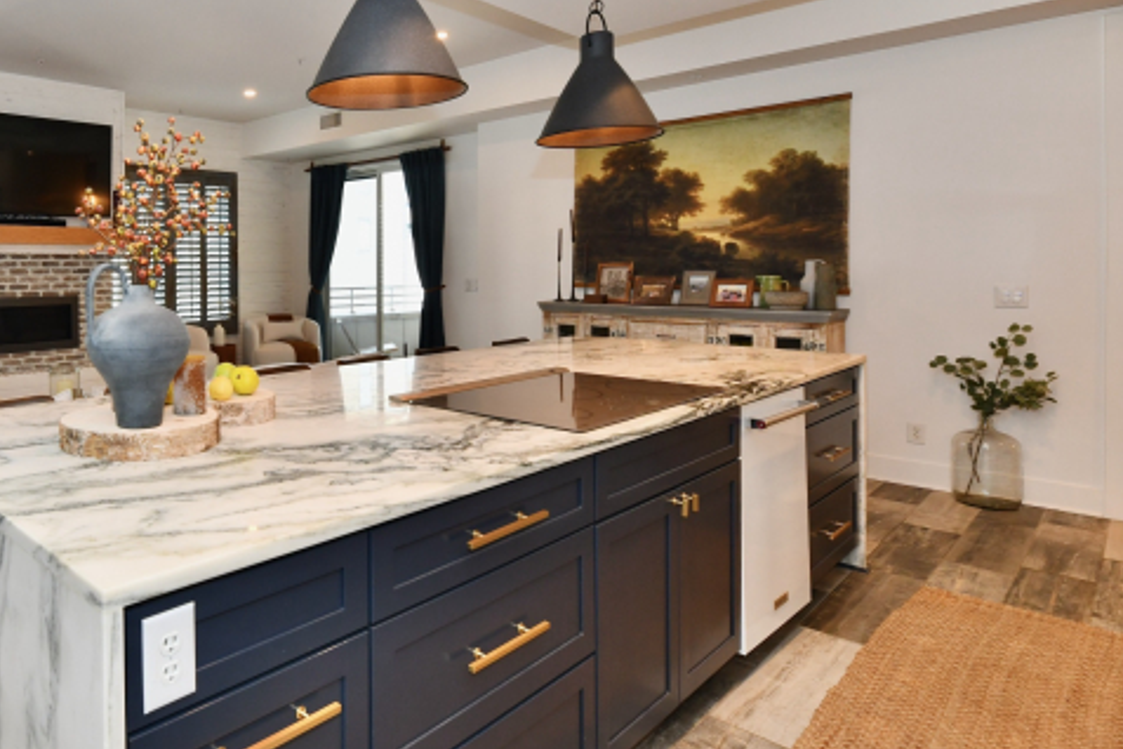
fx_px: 686
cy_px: 285
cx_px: 245
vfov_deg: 56.6
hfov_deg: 71.6
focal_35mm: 22
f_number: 6.3
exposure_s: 1/60
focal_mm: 14
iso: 640
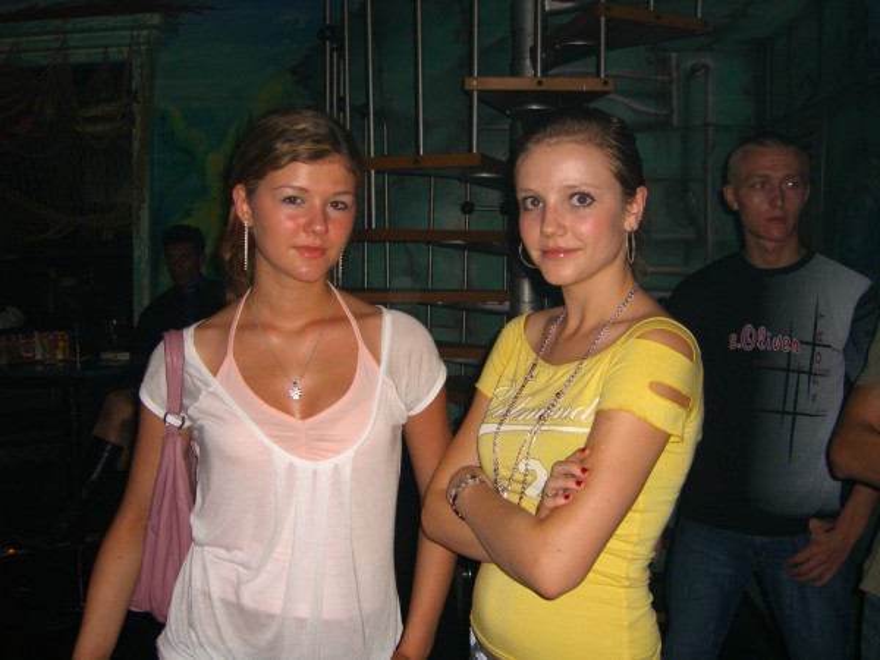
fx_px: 966
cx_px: 440
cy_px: 330
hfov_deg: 49.0
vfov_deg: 37.7
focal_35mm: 38
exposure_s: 1/60
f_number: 2.8
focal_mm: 7.9
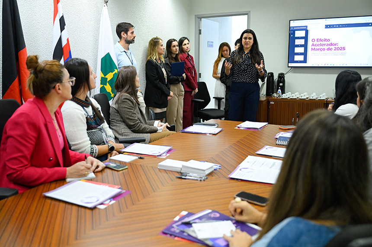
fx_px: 330
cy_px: 124
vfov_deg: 41.0
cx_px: 186
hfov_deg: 58.8
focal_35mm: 32
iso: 4000
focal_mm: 32
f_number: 2.8
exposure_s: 1/500
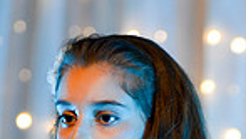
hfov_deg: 3.2
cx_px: 83
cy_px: 333
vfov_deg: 1.8
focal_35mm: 671
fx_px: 4381
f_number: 2.8
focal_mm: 140
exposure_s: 1/125
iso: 400
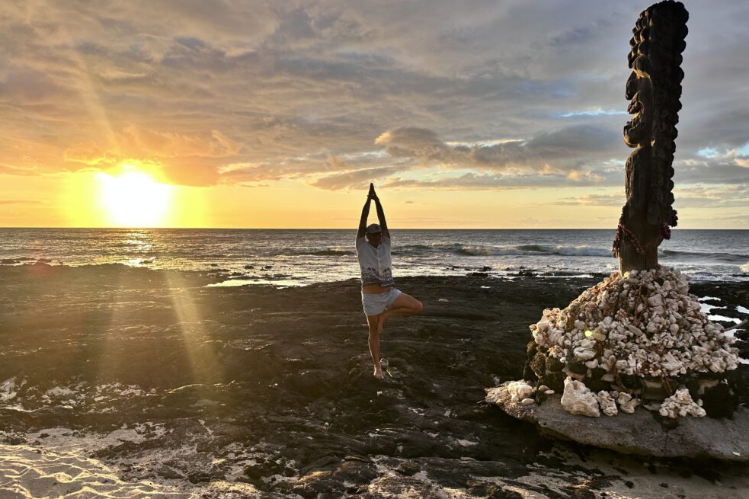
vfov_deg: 49.5
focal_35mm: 26
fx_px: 541
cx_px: 366
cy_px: 256
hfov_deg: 69.4
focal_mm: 6.86
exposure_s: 1/1587
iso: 80
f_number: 1.78
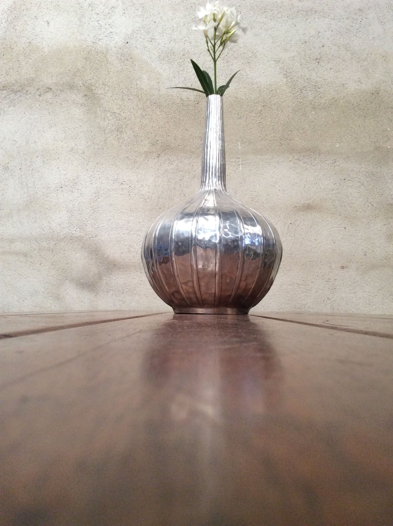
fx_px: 486
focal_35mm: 32
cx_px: 196
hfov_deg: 44.1
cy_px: 263
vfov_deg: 56.9
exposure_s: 1/25
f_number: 2.4
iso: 125
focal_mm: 3.3
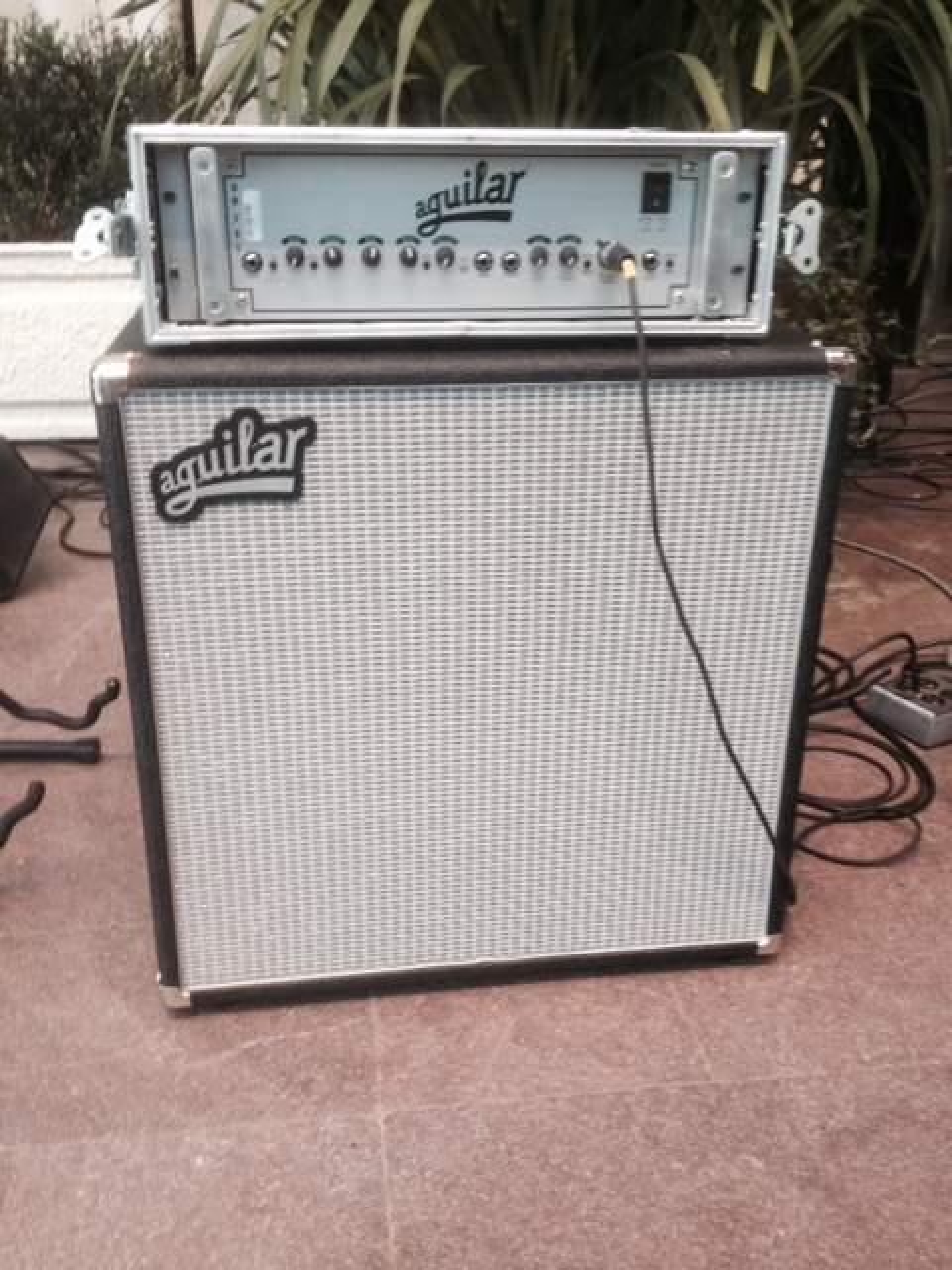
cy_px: 635
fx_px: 1283
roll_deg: +0.4
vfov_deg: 52.6
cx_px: 476
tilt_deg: -22.1
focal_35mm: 35
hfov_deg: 40.7
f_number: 2.4
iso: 80
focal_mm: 4.28
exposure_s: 1/20
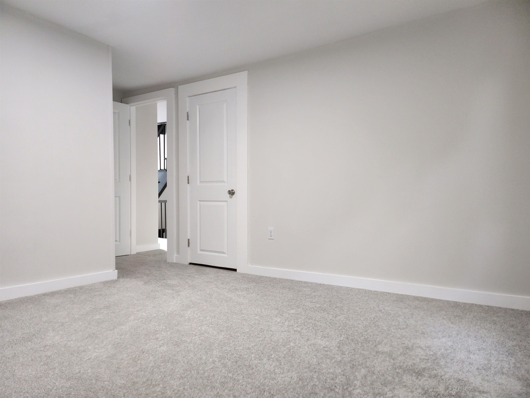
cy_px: 199
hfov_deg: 71.6
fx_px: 367
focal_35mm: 24
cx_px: 265
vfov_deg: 56.8
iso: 400
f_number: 1.8
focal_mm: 5
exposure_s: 1/120
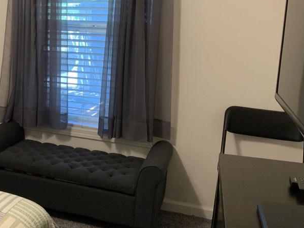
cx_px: 48
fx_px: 439
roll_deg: -0.2
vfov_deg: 28.9
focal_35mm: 50
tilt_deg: -12.5
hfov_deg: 36.5
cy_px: 82
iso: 160
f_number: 1.8
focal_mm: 3
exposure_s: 1/60
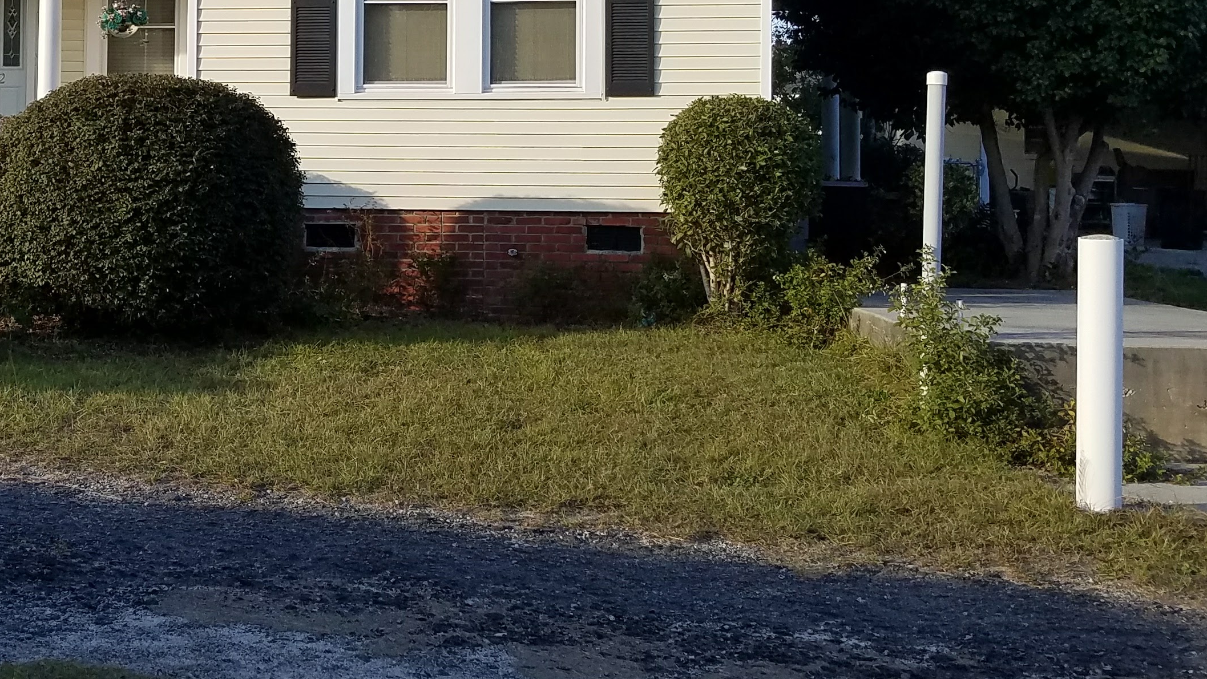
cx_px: 162
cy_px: 54
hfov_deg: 36.5
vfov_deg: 21.7
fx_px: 1728
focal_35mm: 54
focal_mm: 4.2
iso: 50
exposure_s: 1/1192
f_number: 1.7
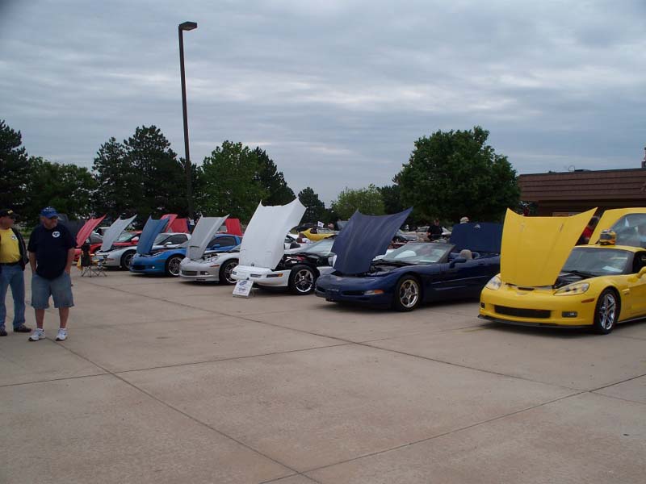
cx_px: 323
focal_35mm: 36
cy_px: 242
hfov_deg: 51.4
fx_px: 672
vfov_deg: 39.7
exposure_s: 1/500
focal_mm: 7.5
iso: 64
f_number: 5
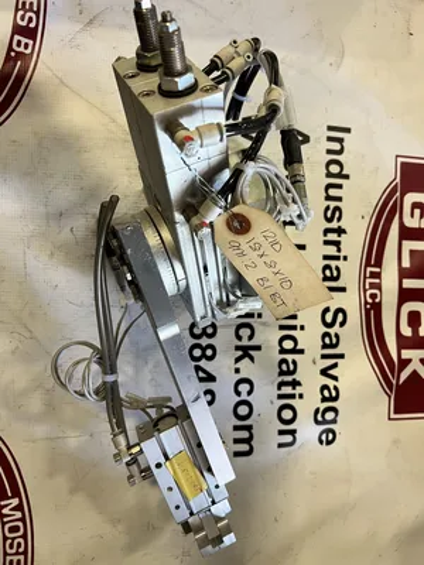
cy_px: 282
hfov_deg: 53.1
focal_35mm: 26
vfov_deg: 67.3
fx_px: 425
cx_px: 212
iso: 125
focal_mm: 5.7
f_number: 1.5
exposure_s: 1/60
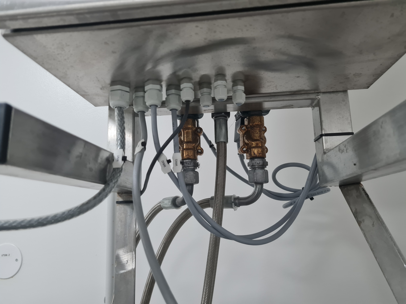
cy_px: 152
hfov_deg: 67.3
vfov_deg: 53.1
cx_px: 203
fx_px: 305
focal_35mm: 26
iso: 320
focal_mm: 5.4
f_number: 1.8
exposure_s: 1/50
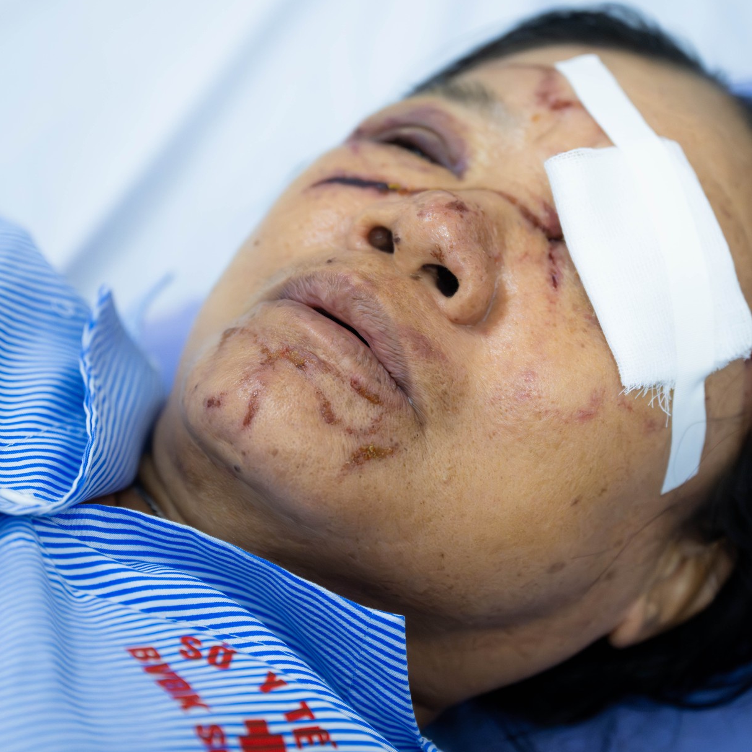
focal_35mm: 98
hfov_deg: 17.7
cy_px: 348
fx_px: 2409
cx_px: 420
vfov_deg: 17.7
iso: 5000
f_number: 3.2
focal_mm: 70
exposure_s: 1/320
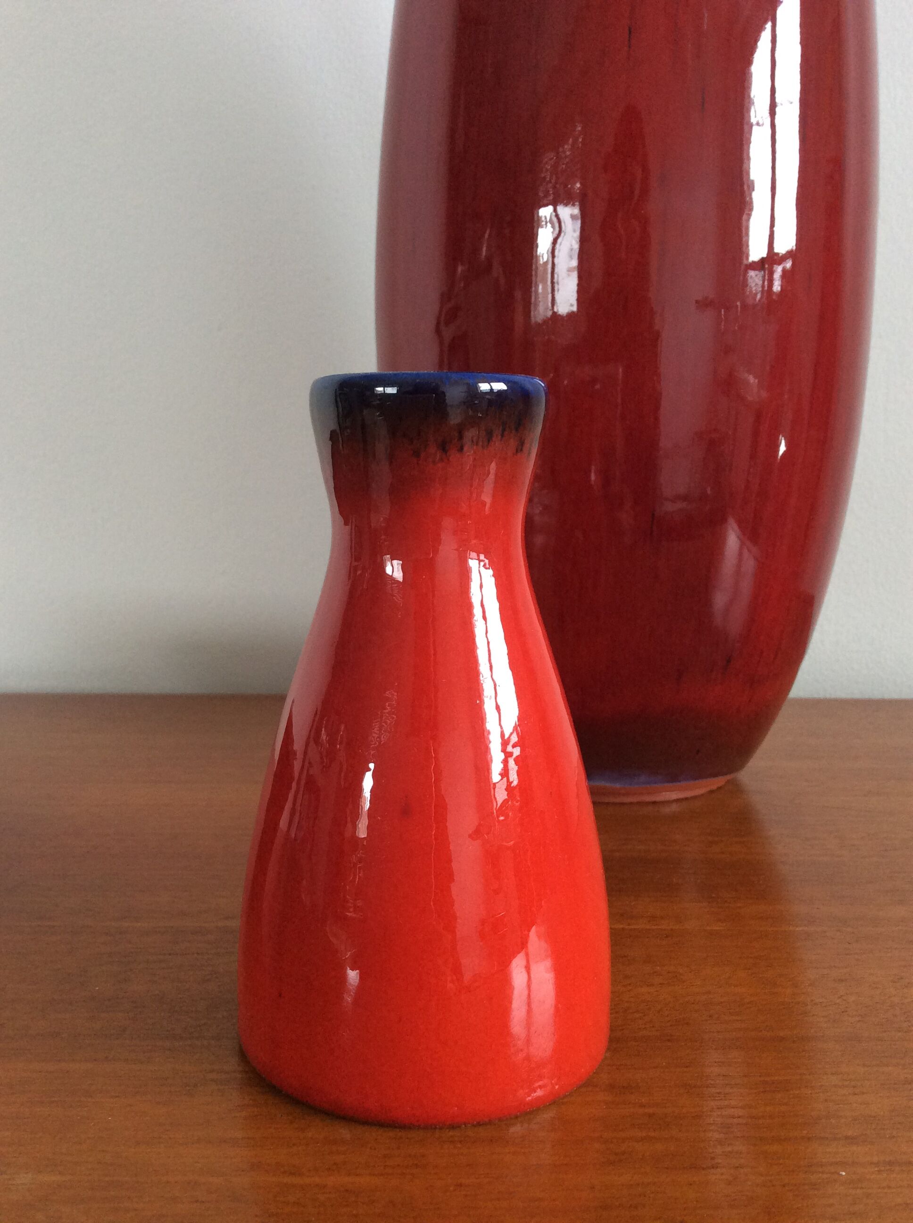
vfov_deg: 56.9
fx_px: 1128
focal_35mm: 32
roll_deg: +0.4
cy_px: 612
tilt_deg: -7.2
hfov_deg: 44.1
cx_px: 456
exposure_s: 1/25
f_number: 2.4
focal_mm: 3.3
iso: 80
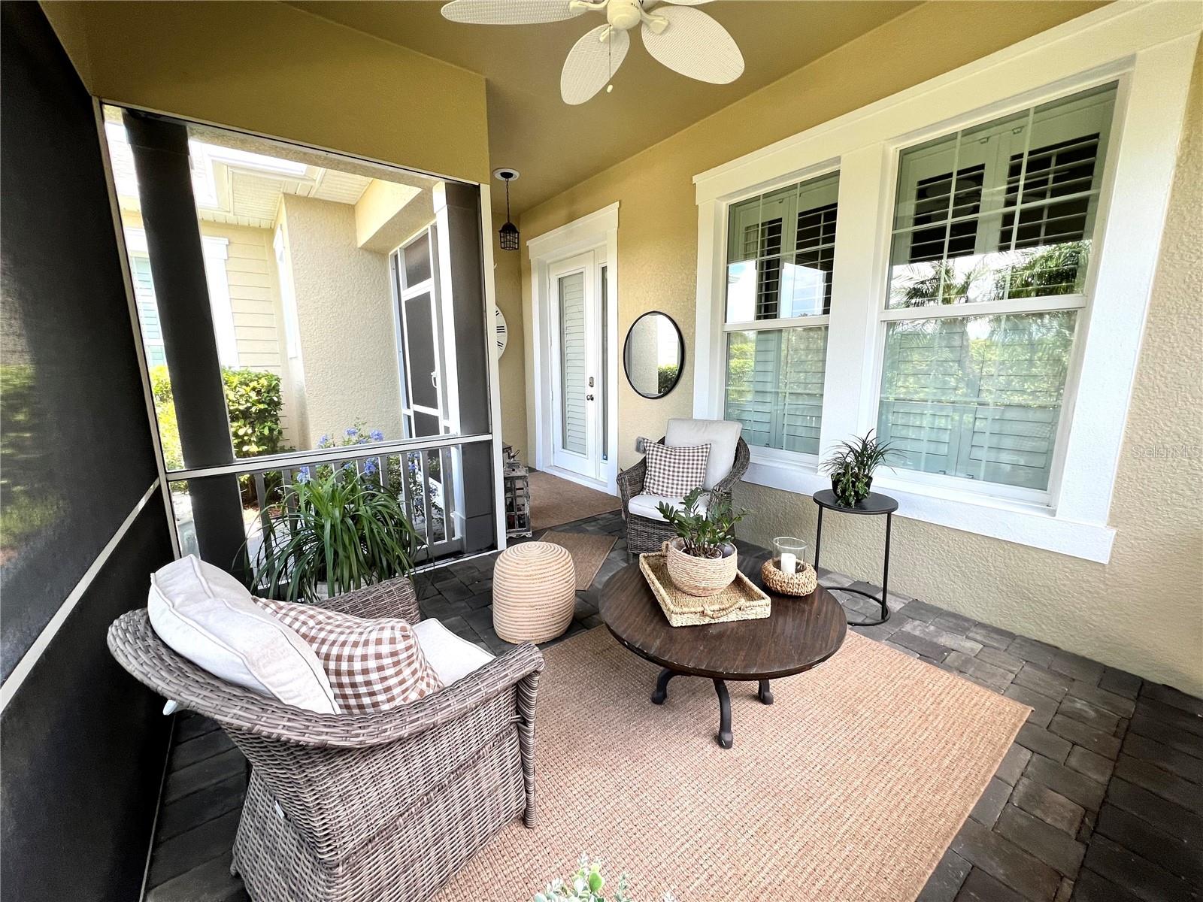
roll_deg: +0.5
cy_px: 451
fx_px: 452
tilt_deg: -9.4
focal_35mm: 13
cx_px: 602
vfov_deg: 89.9
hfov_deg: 106.2
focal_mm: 1.57
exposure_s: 1/99
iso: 64
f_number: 1.8
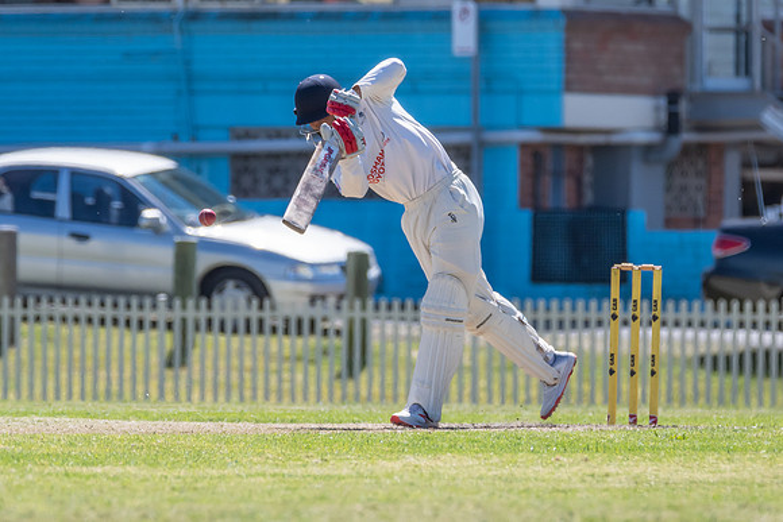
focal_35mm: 781
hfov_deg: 2.6
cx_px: 412
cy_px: 233
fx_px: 16986
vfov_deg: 1.8
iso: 500
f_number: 7.1
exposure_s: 1/2500
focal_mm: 400
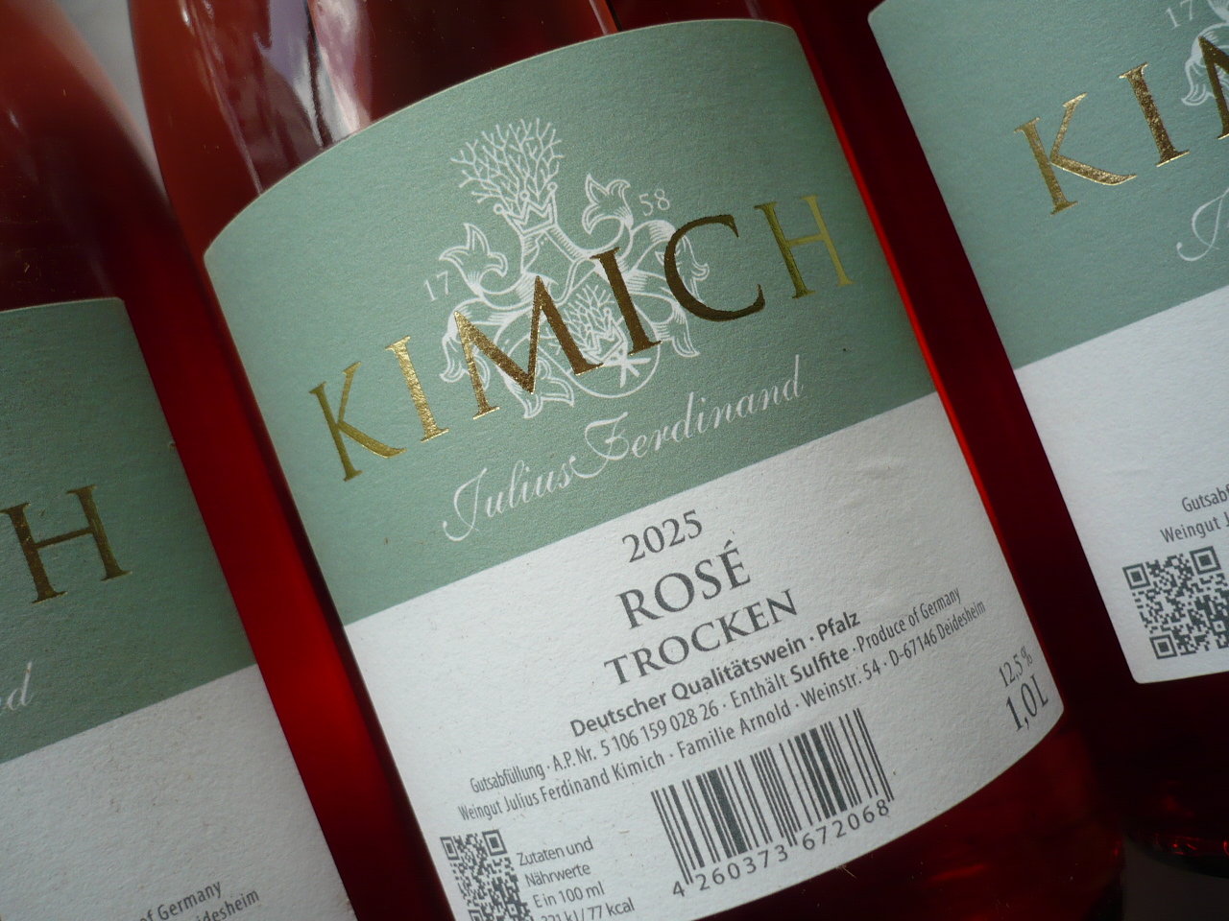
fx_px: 1243
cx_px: 614
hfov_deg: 52.6
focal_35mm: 35
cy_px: 460
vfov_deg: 40.7
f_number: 2.8
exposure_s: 1/250
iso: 100
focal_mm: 5.8
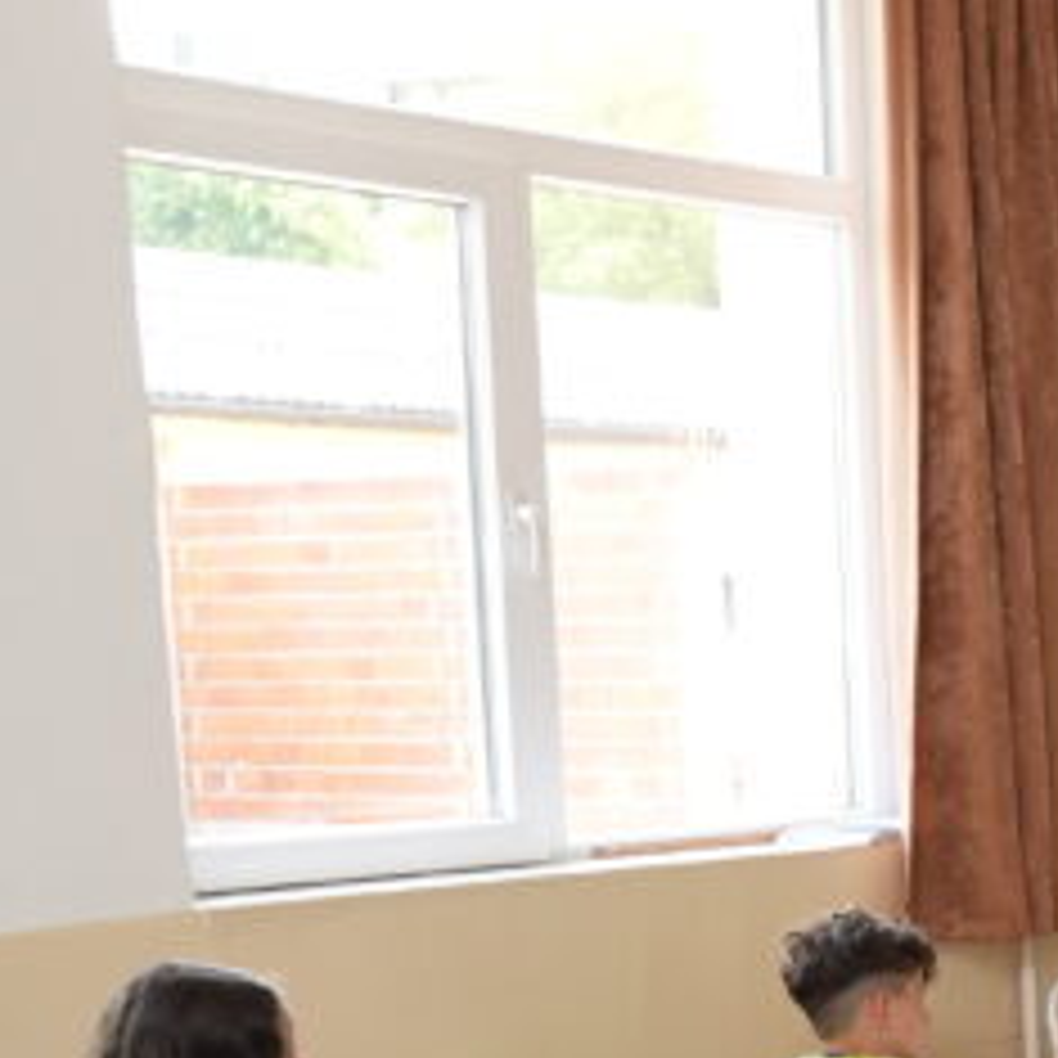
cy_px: 1015
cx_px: 2053
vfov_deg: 19.3
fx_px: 3043
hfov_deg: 15.9
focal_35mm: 88
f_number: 2.8
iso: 400
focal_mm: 19
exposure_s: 1/250
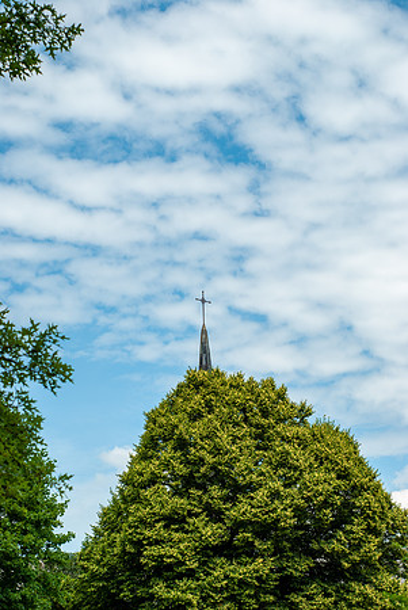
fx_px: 1272
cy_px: 305
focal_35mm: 75
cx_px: 204
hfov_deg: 18.2
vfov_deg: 27.0
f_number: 5
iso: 100
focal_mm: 50
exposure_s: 1/640
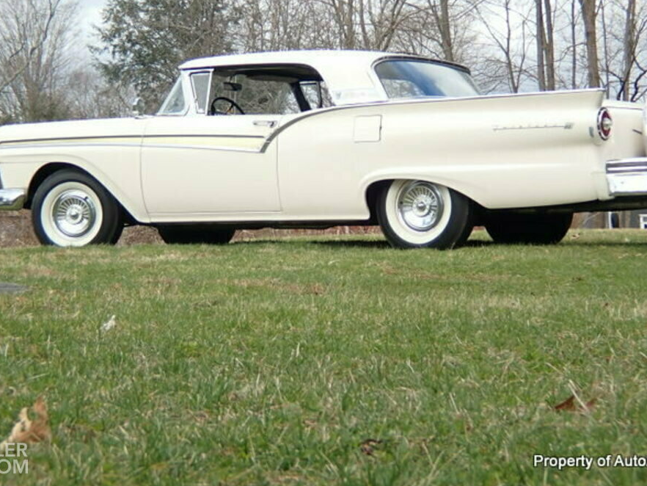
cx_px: 351
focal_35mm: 68
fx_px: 1271
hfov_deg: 28.5
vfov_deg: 21.5
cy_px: 158
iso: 100
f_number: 4.5
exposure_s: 1/200
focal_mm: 9.01
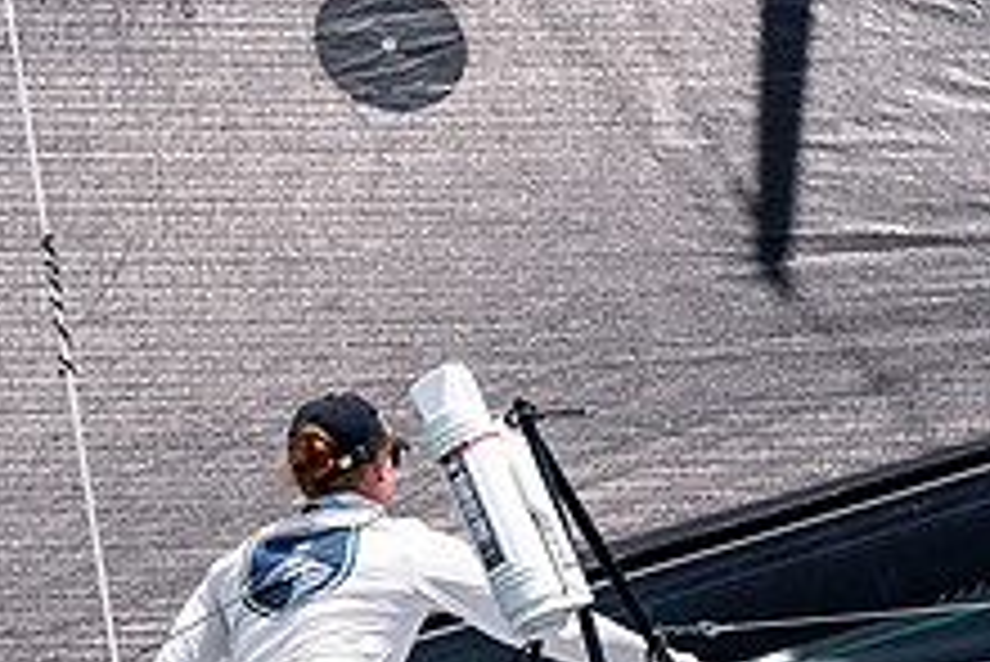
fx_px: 32635
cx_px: 549
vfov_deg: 1.2
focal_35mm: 1186
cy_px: 754
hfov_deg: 1.7
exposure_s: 1/3200
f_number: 5.6
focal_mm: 300
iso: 320
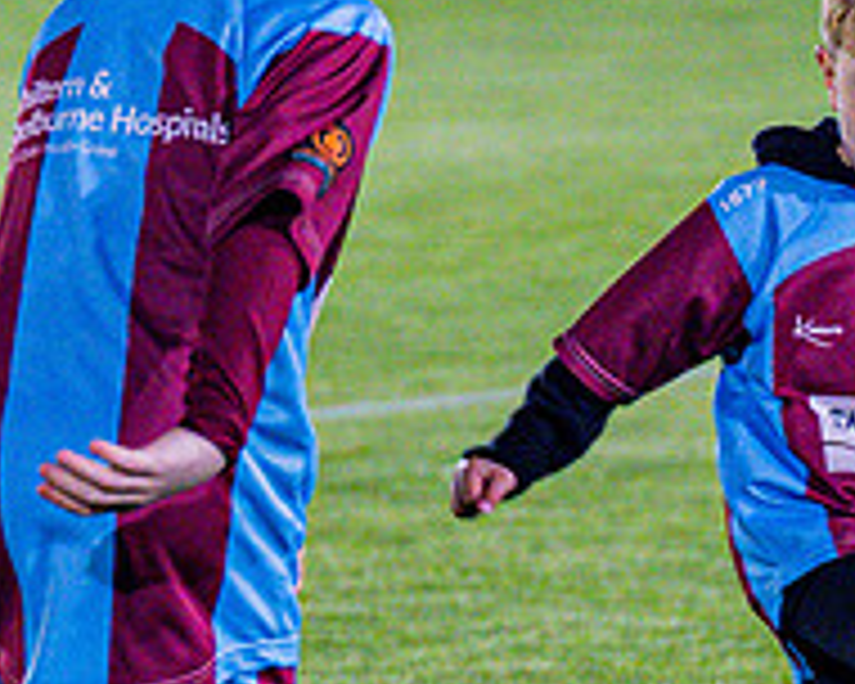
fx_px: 12222
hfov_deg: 4.0
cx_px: 745
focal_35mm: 483
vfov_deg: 3.2
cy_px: 835
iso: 1000
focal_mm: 73
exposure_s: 1/320
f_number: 2.8
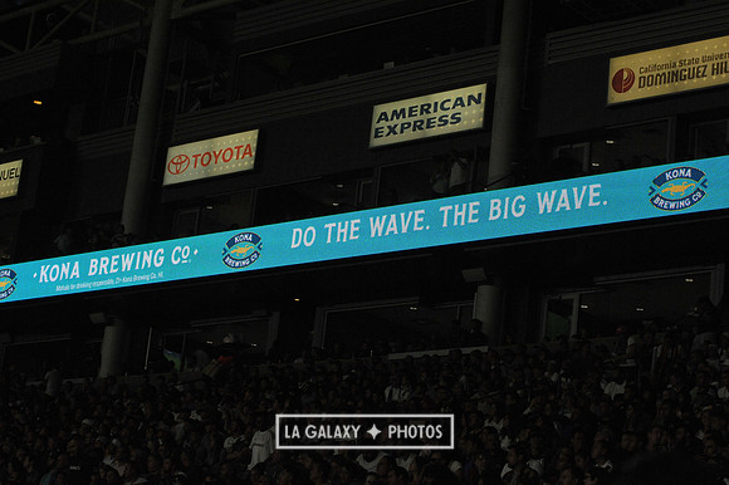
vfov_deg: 15.9
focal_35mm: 86
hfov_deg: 23.7
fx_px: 1740
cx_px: 364
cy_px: 242
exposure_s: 1/640
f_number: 13
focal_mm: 86
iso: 3200
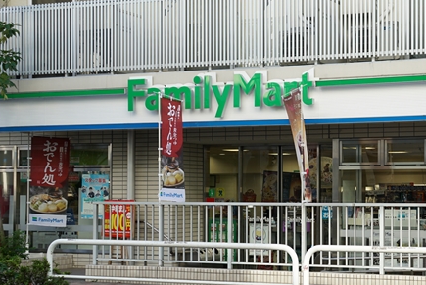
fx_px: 936
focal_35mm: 79
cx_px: 346
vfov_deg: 17.3
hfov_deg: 25.2
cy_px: 171
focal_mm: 29
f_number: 4
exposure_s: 1/160
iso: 100
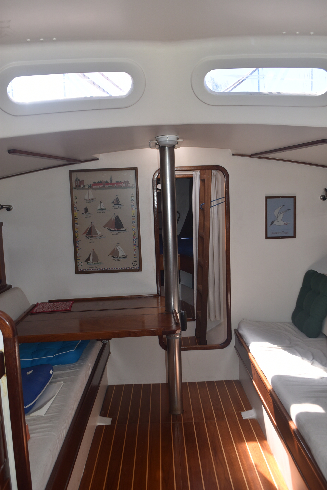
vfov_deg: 61.9
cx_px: 164
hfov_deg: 43.7
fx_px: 408
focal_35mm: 30
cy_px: 245
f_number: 5.6
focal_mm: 20
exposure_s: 1/125
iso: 180
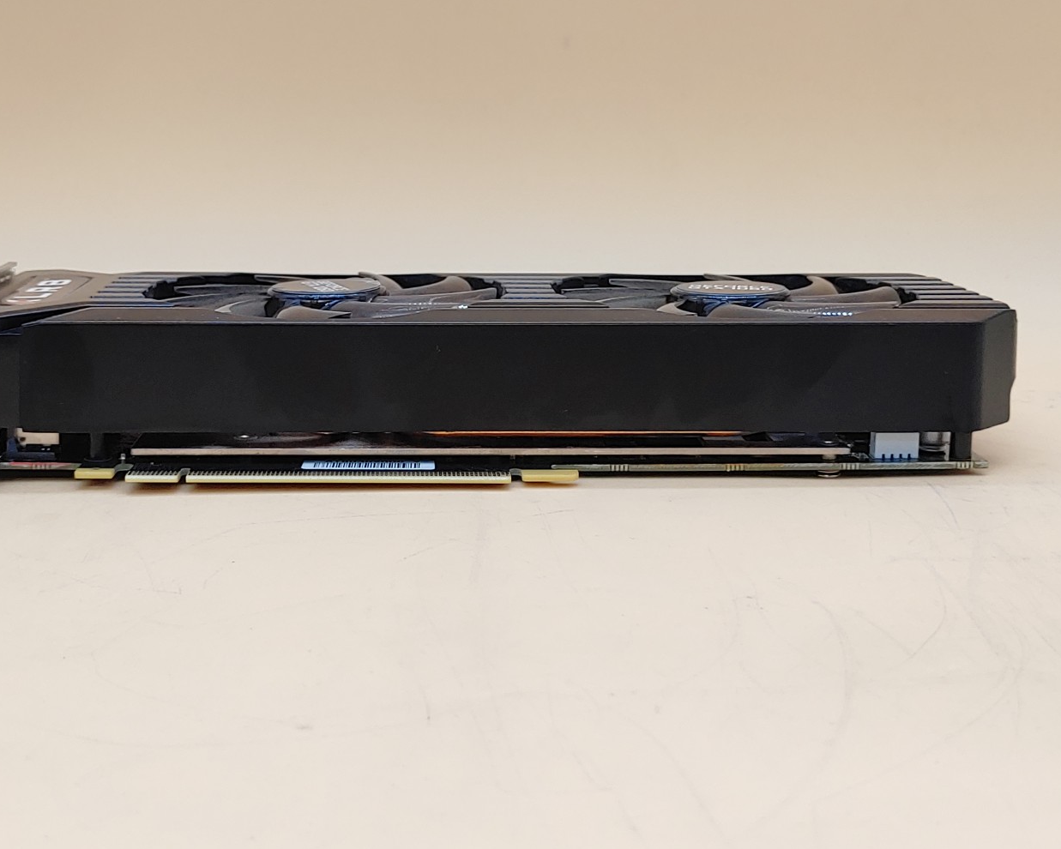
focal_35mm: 50
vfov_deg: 30.3
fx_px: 1570
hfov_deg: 37.3
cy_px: 402
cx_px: 455
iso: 50
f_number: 1.8
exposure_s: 1/90
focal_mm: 4.36
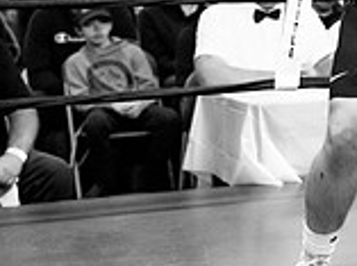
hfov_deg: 11.0
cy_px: -113
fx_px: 1760
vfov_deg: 8.5
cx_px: 587
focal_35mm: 171
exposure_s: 1/1000
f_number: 2.8
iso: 8000
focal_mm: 48
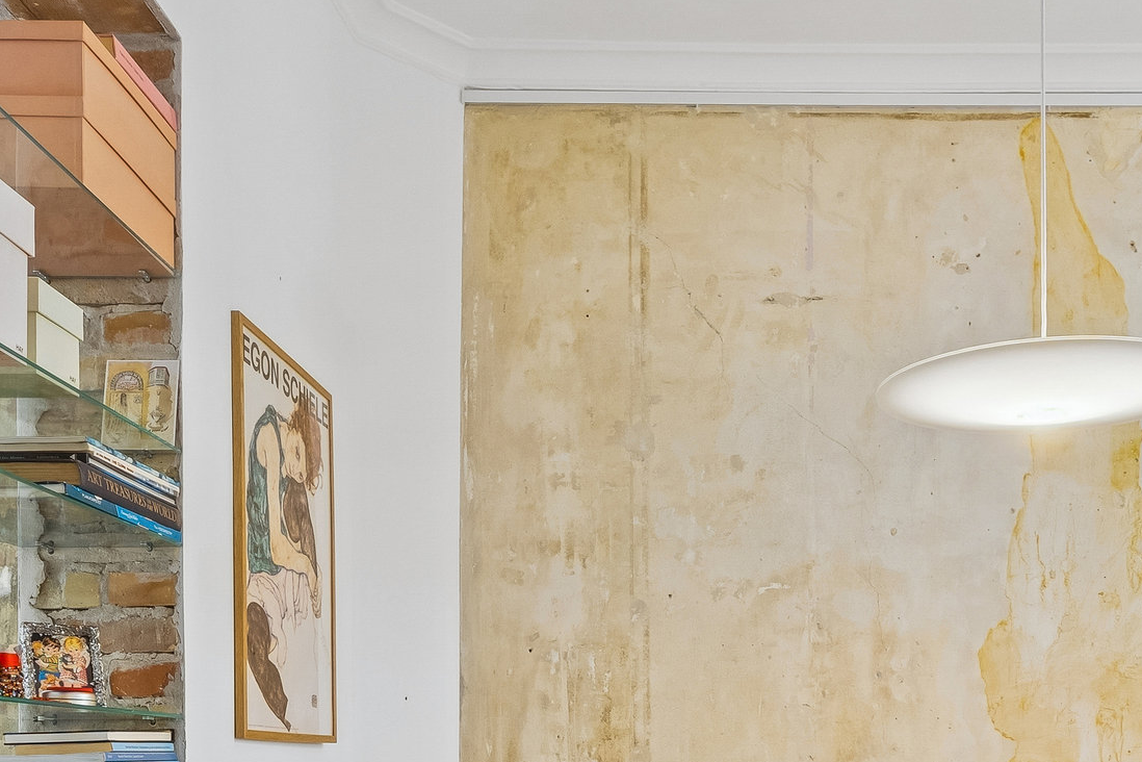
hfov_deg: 46.3
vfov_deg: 30.3
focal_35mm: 41
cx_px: 802
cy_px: 769
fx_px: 1301
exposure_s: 1/30
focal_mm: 15
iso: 200
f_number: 5.6
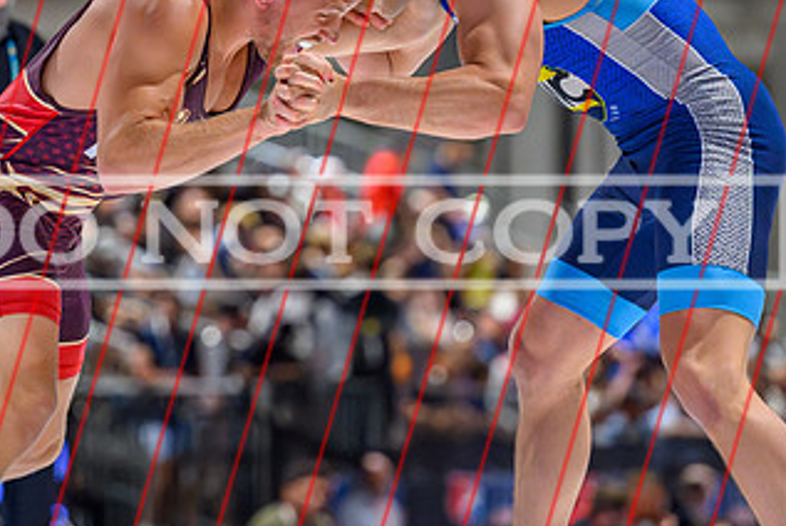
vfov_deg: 5.1
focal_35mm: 271
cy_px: 187
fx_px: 5922
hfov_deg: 7.6
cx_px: 289
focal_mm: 130
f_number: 2.8
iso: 11400
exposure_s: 1/800
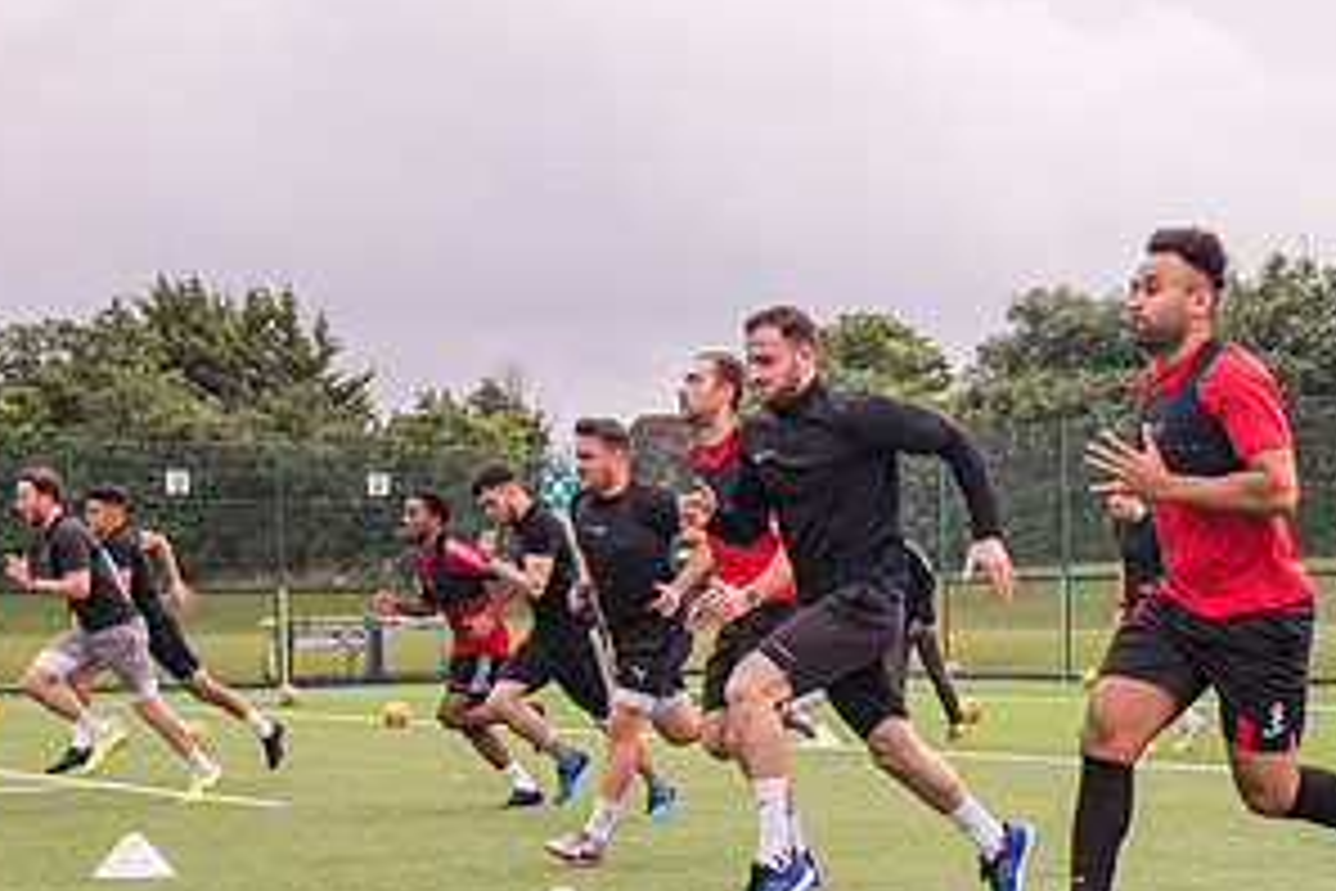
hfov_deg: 25.6
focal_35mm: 78
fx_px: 2894
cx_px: 1021
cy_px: 634
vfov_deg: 17.4
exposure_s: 1/1600
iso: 400
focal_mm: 40
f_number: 5
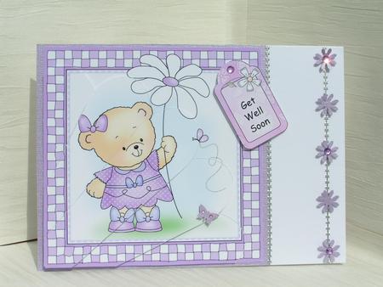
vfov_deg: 23.3
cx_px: 192
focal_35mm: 63
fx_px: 697
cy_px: 144
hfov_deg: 30.7
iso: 50
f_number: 7.1
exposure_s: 1/800
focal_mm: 9.7
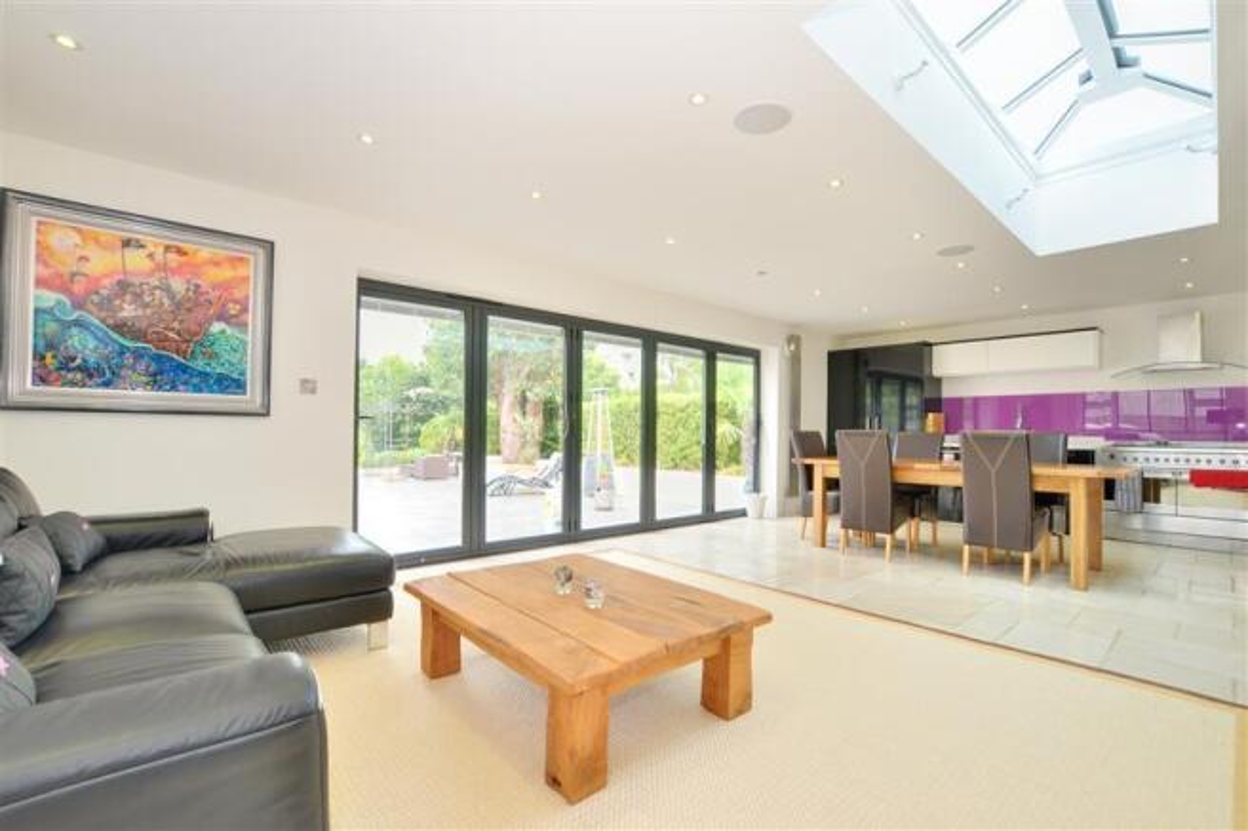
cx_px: 624
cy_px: 416
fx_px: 520
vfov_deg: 77.3
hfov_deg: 100.4
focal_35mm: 15
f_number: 9
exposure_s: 1/2.5
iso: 400
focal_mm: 10
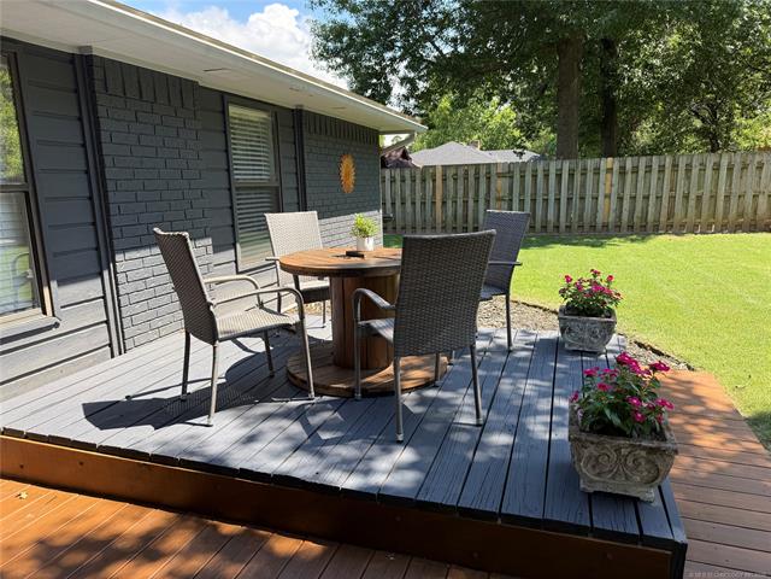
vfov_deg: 56.8
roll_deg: +1.6
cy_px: 290
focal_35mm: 24
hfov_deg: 71.6
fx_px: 535
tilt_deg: -11.3
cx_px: 386
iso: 80
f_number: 1.78
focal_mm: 6.76
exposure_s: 1/909
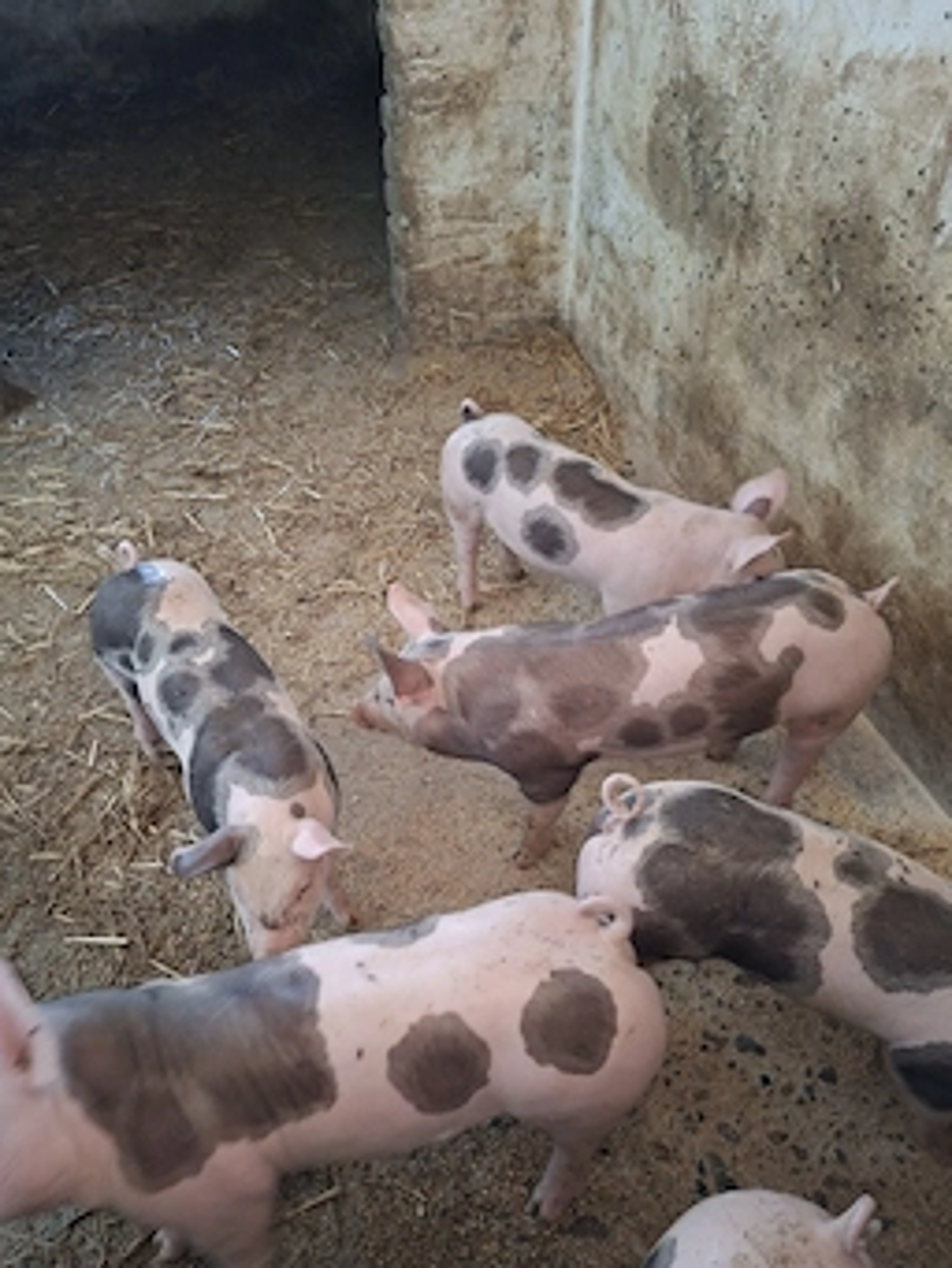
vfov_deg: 65.3
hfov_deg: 51.3
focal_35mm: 27
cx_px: 443
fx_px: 989
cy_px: 662
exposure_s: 1/25
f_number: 1.8
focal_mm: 5.54
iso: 640
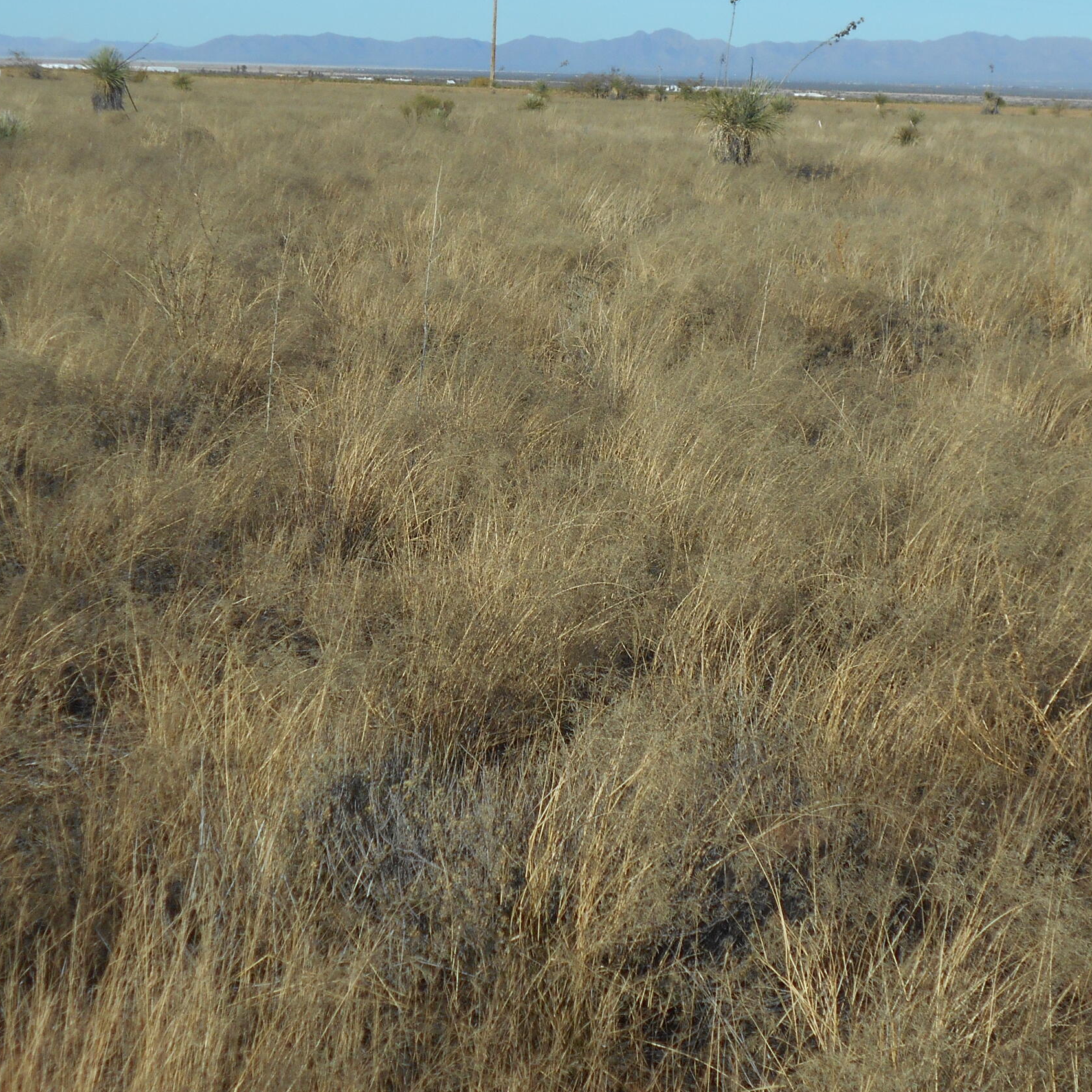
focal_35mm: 77
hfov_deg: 22.5
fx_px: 2748
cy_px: 415
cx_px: 558
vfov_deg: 22.4
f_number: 4.5
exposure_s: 1/1000
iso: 80
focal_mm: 8.8
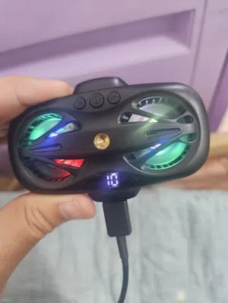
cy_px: 152
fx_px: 202
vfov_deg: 73.9
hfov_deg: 58.9
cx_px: 114
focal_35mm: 23
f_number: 1.7
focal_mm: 6.3
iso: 320
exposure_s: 1/32.6
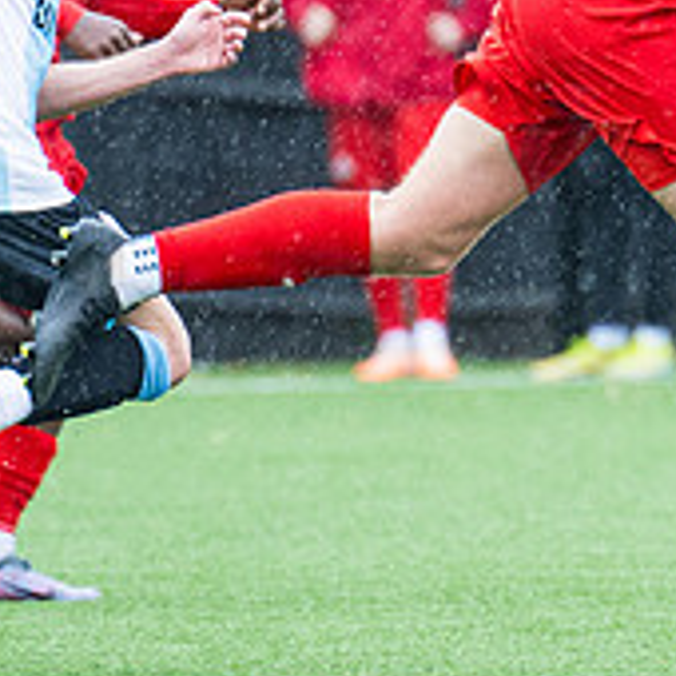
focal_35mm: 1494
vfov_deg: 1.2
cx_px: 434
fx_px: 33008
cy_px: 106
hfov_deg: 1.2
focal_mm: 280
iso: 800
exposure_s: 1/1000
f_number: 4
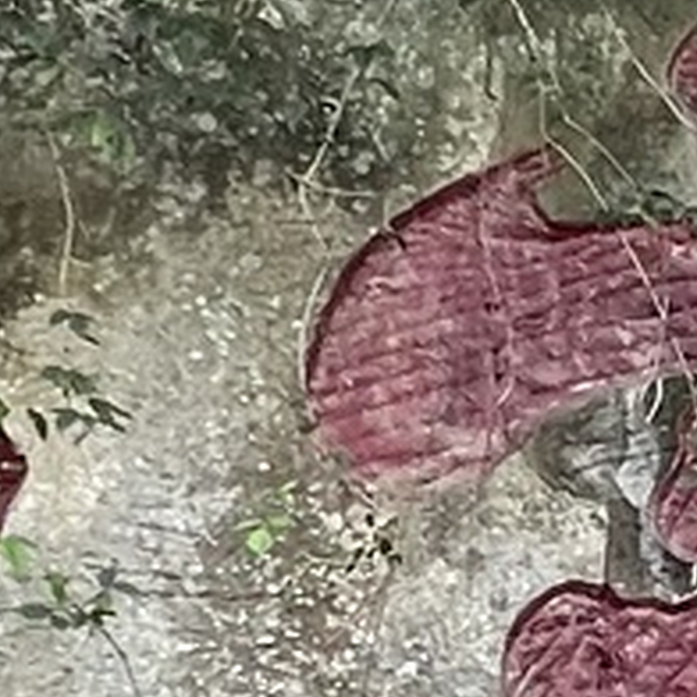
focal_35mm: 117
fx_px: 2665
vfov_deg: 14.8
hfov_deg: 14.6
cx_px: 754
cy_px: 587
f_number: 1.8
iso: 80
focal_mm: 1.57
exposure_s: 1/99
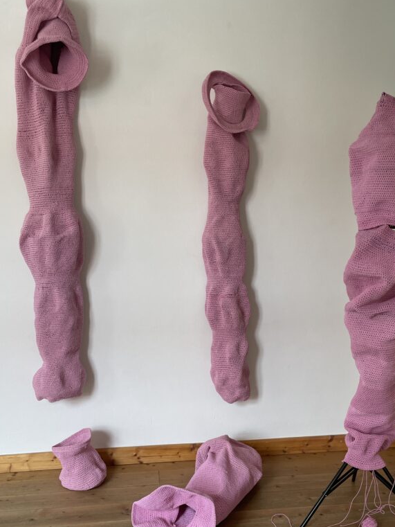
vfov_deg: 52.6
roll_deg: +1.6
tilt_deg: -5.1
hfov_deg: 40.7
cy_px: 280
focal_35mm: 35
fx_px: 532
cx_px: 205
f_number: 1.6
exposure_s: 1/100
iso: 64
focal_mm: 4.2
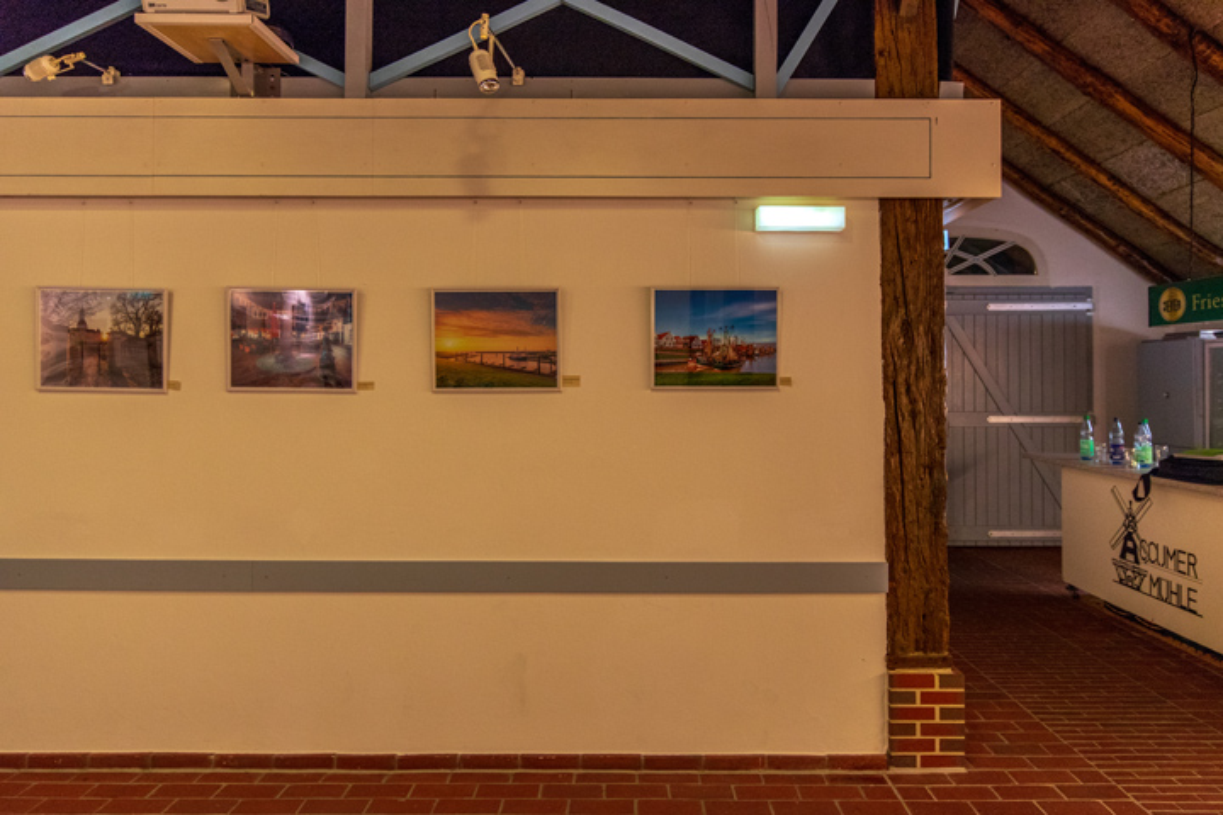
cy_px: 408
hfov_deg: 78.6
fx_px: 747
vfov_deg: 57.2
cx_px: 612
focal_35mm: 22
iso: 1250
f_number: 3.5
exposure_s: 1/60
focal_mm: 22
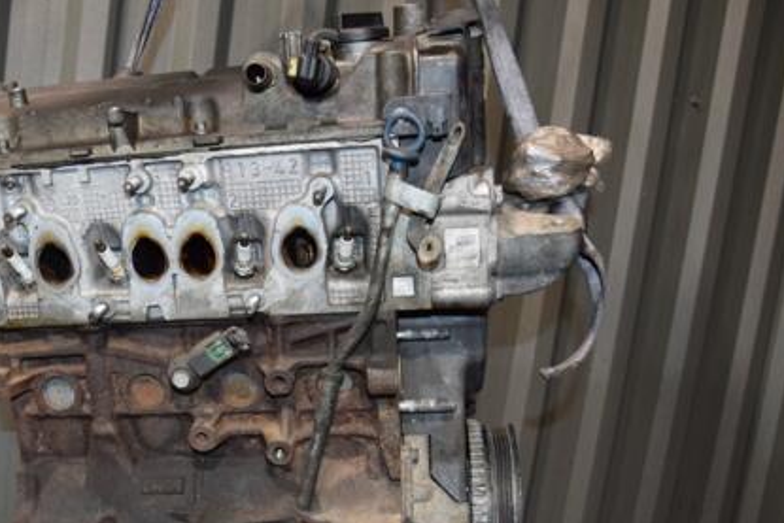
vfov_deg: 33.7
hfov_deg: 48.2
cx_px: 227
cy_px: 374
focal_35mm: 39
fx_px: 850
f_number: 5
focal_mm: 18
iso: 800
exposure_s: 1/60
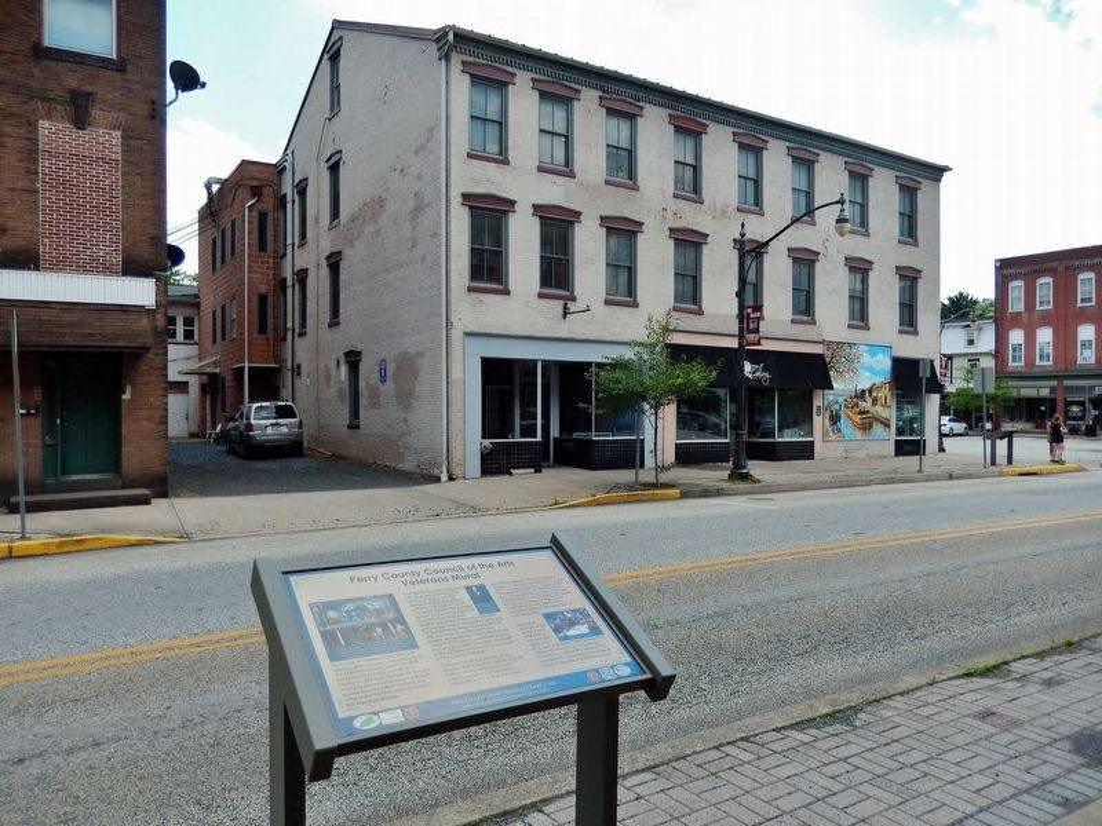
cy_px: 413
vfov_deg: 54.9
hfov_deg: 69.4
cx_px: 551
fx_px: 796
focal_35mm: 25
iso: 125
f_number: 3.4
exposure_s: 1/640
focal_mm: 4.5
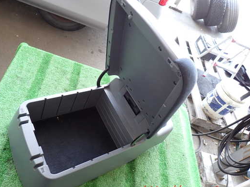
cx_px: 108
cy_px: 88
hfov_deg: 61.4
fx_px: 209
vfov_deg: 48.2
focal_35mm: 29
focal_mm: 4.5
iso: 200
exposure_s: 1/50
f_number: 2
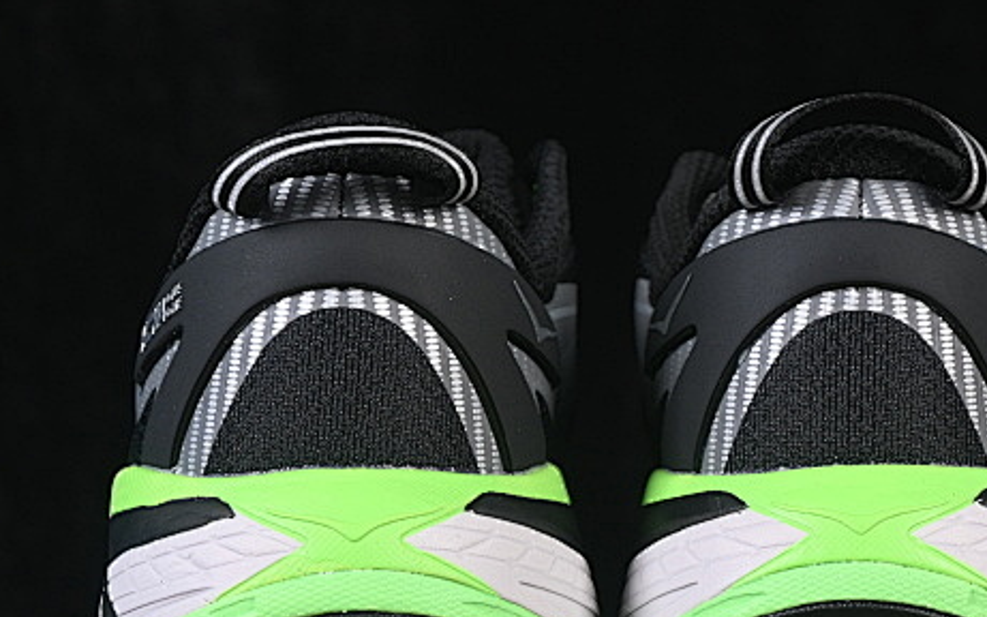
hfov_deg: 11.7
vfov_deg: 7.3
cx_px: 608
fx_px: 4814
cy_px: 249
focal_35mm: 179
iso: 160
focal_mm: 50
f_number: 6.3
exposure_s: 1/60
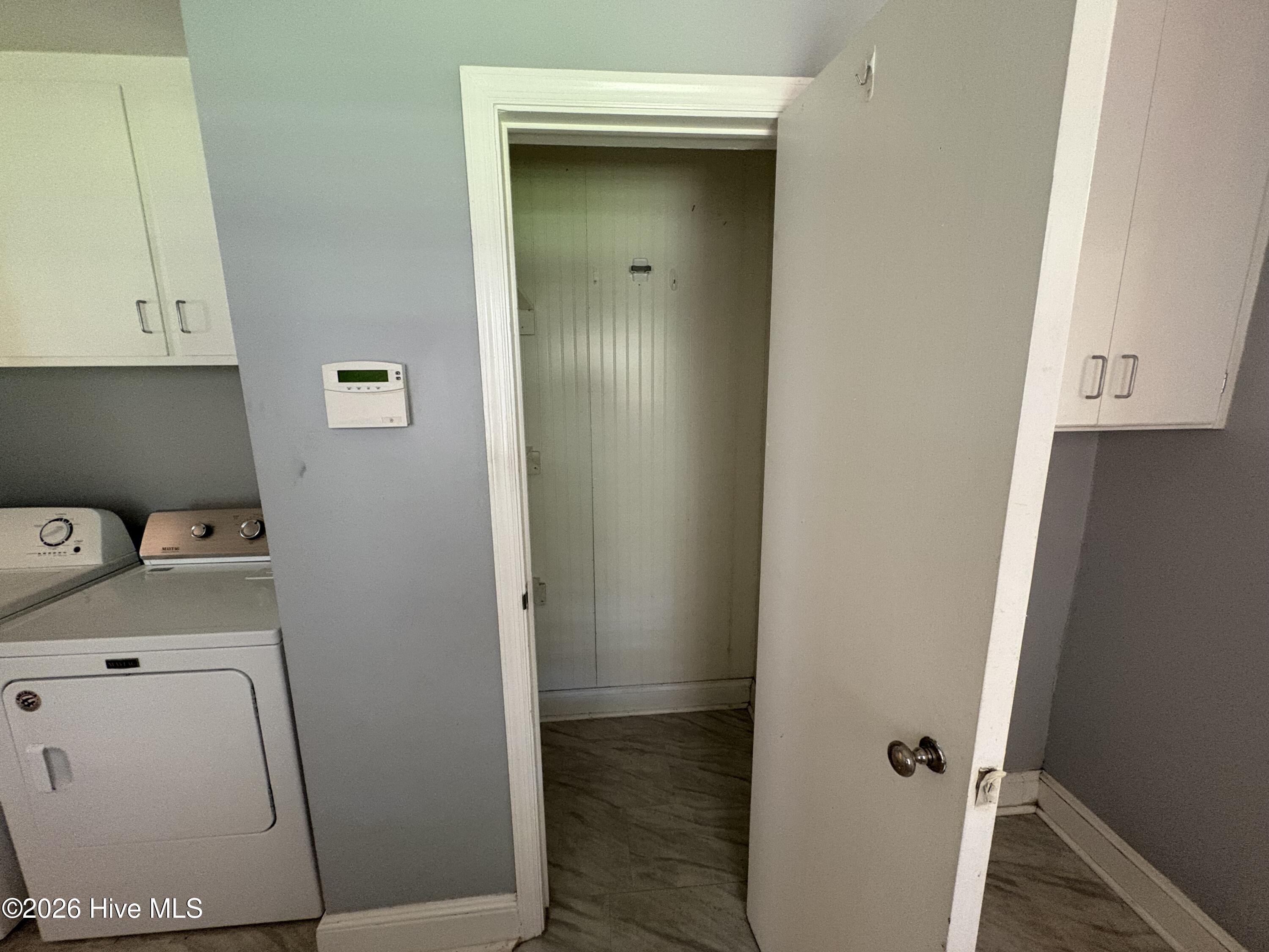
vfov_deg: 85.7
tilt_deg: -9.9
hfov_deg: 102.1
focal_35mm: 14
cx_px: 634
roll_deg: +1.0
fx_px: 513
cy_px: 476
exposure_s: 1/60
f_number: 2.2
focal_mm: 2.22
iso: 640
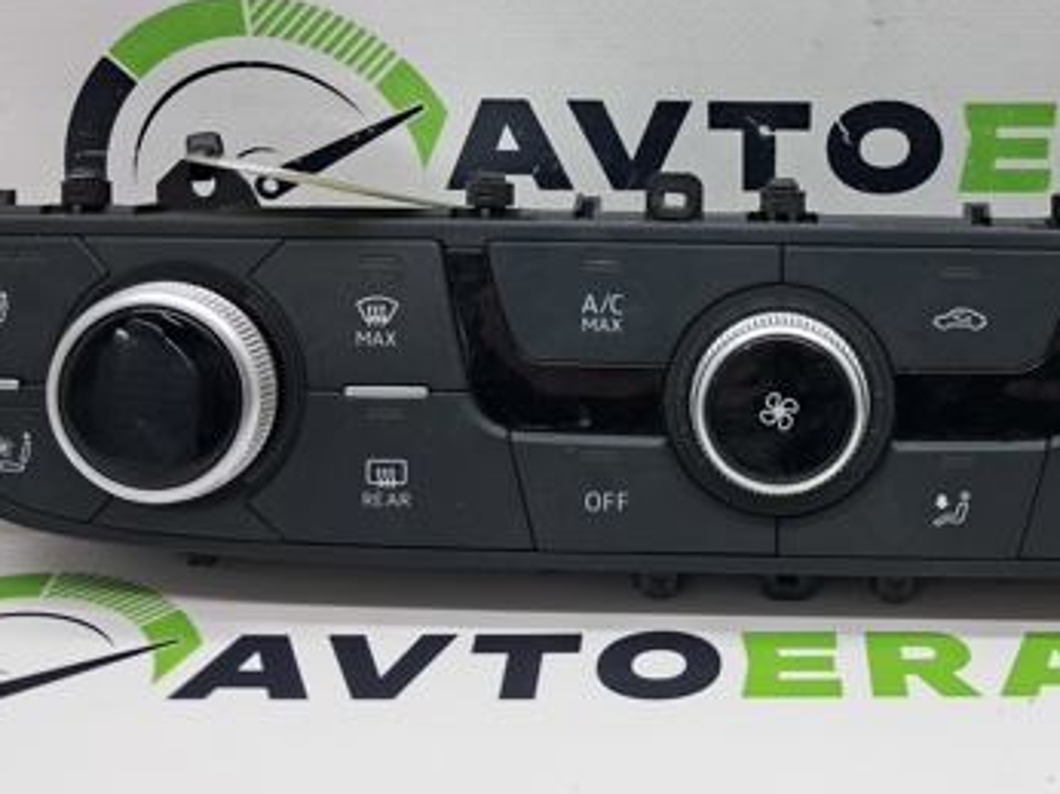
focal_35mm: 50
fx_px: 1530
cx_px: 775
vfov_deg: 28.8
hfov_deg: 37.4
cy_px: 231
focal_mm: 4
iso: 50
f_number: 1.8
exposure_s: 1/50
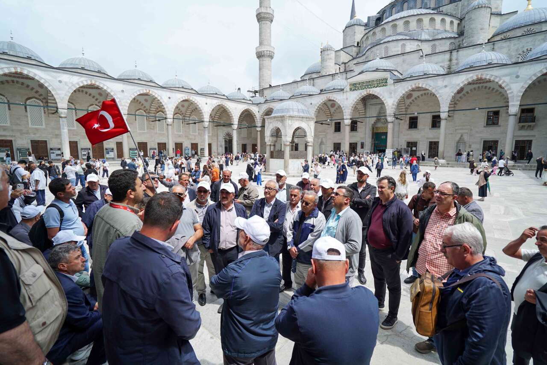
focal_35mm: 16
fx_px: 243
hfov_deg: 96.7
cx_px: 274
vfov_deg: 73.8
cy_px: 182
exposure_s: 1/800
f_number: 4
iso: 100
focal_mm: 16
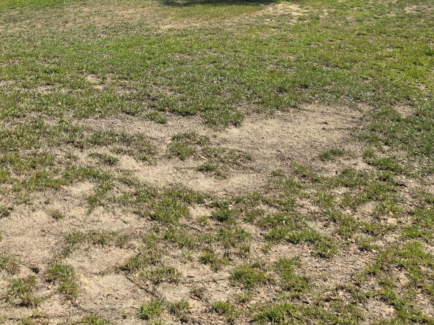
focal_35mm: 61
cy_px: -82
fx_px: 765
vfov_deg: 21.9
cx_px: 82
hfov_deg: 30.8
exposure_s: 1/7939
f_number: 1.4
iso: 64
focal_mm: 6.5
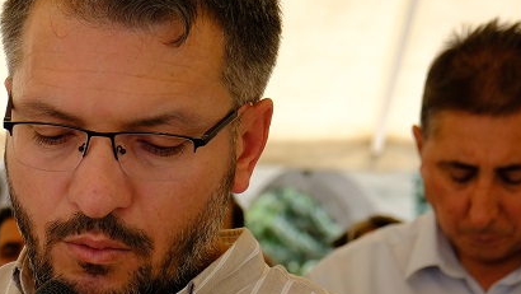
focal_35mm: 171
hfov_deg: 12.2
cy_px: 401
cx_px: -174
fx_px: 2363
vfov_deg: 7.0
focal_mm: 32.5
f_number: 4
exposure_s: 1/400
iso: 250
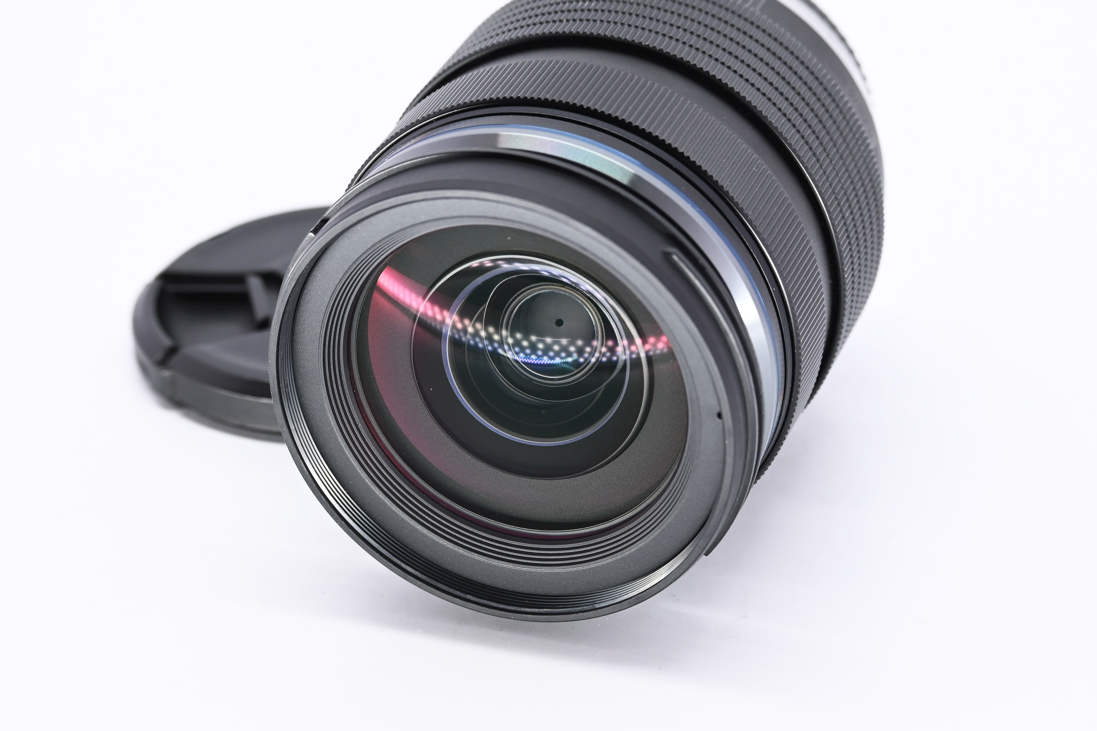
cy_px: 366
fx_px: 3413
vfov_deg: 12.2
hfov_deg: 18.3
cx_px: 548
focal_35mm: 112
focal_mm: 75
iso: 500
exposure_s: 1/125
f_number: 9
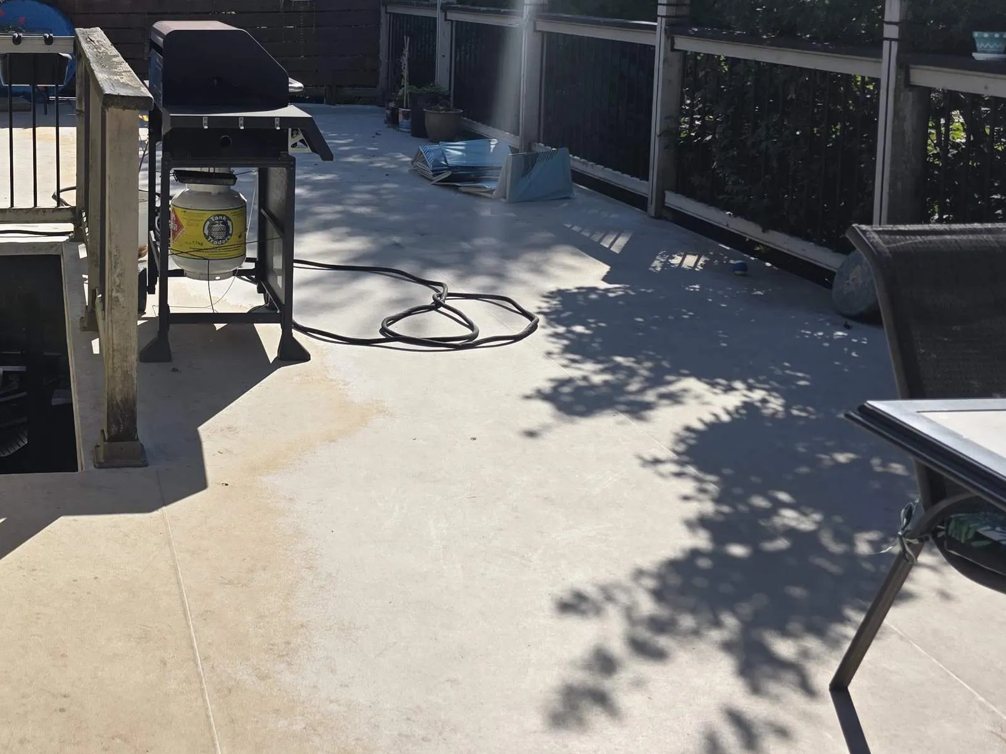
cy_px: 93
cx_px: 147
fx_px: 1279
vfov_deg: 31.5
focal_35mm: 44
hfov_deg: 40.4
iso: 80
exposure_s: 1/5153
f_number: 1.7
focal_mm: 6.3
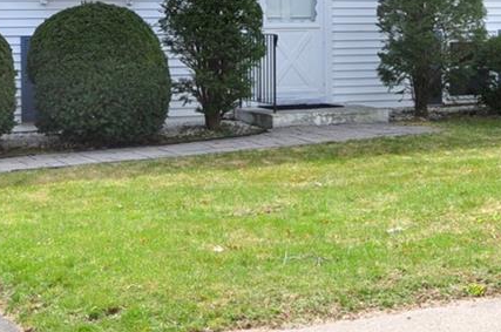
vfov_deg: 18.2
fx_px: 1000
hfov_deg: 28.1
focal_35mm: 72
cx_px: 271
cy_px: -21
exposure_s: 1/200
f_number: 8
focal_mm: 20
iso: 200
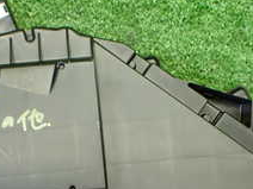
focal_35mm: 85
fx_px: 621
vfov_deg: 17.2
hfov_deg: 23.0
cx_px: 117
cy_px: 156
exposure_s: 1/125
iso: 800
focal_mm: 5.4
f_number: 2.3
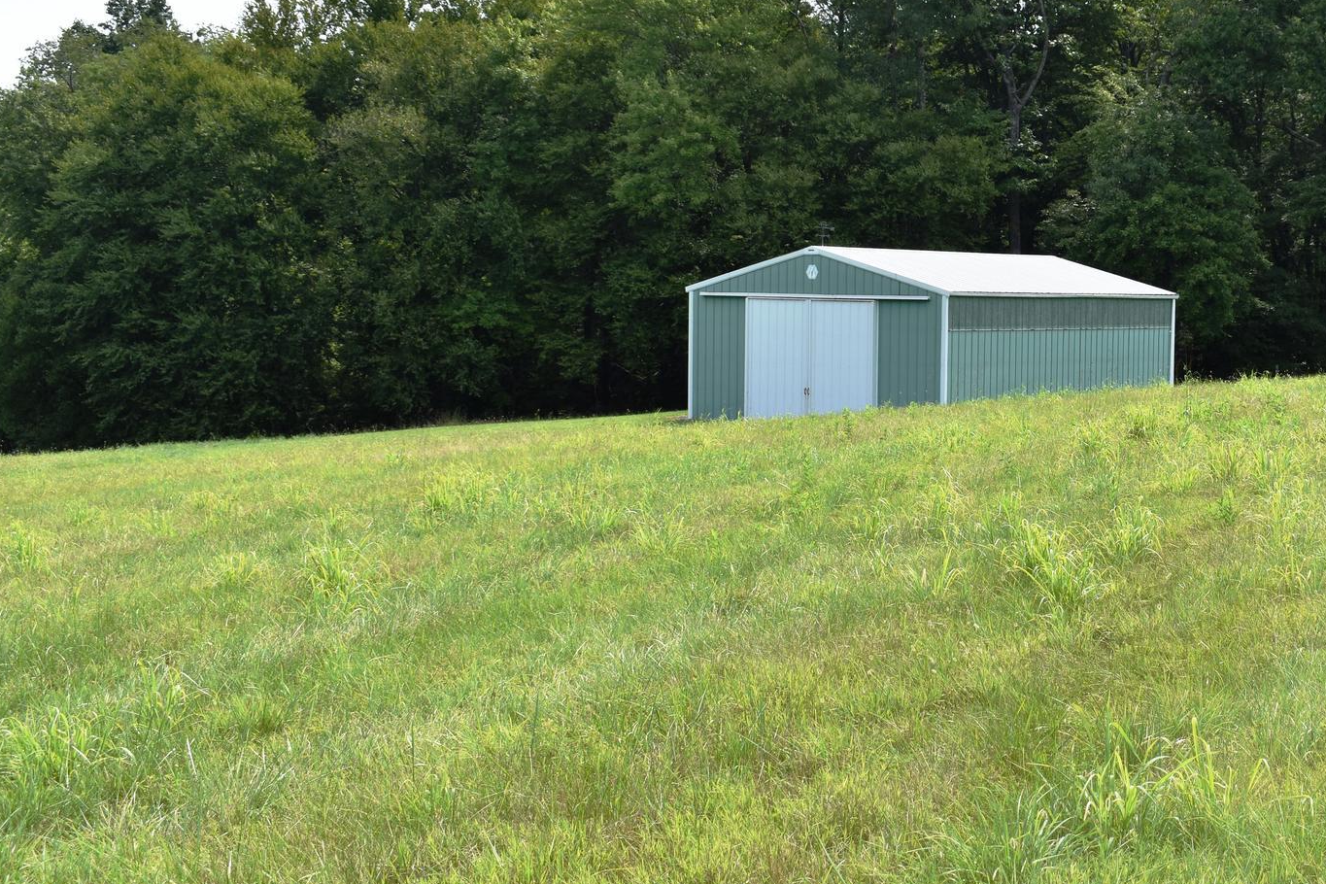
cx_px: 990
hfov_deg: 36.1
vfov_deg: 25.0
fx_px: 1989
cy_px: 348
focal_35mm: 54
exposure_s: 1/250
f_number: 7.1
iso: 100
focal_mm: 24
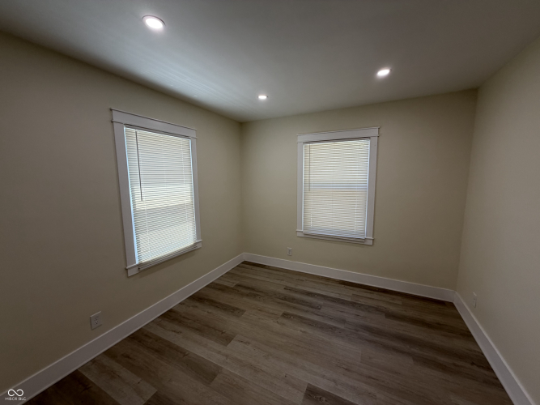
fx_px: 218
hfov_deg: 102.1
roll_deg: +0.8
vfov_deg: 85.7
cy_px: 202
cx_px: 270
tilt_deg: -6.4
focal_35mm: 14
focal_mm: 2.22
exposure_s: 1/121
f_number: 2.2
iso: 80
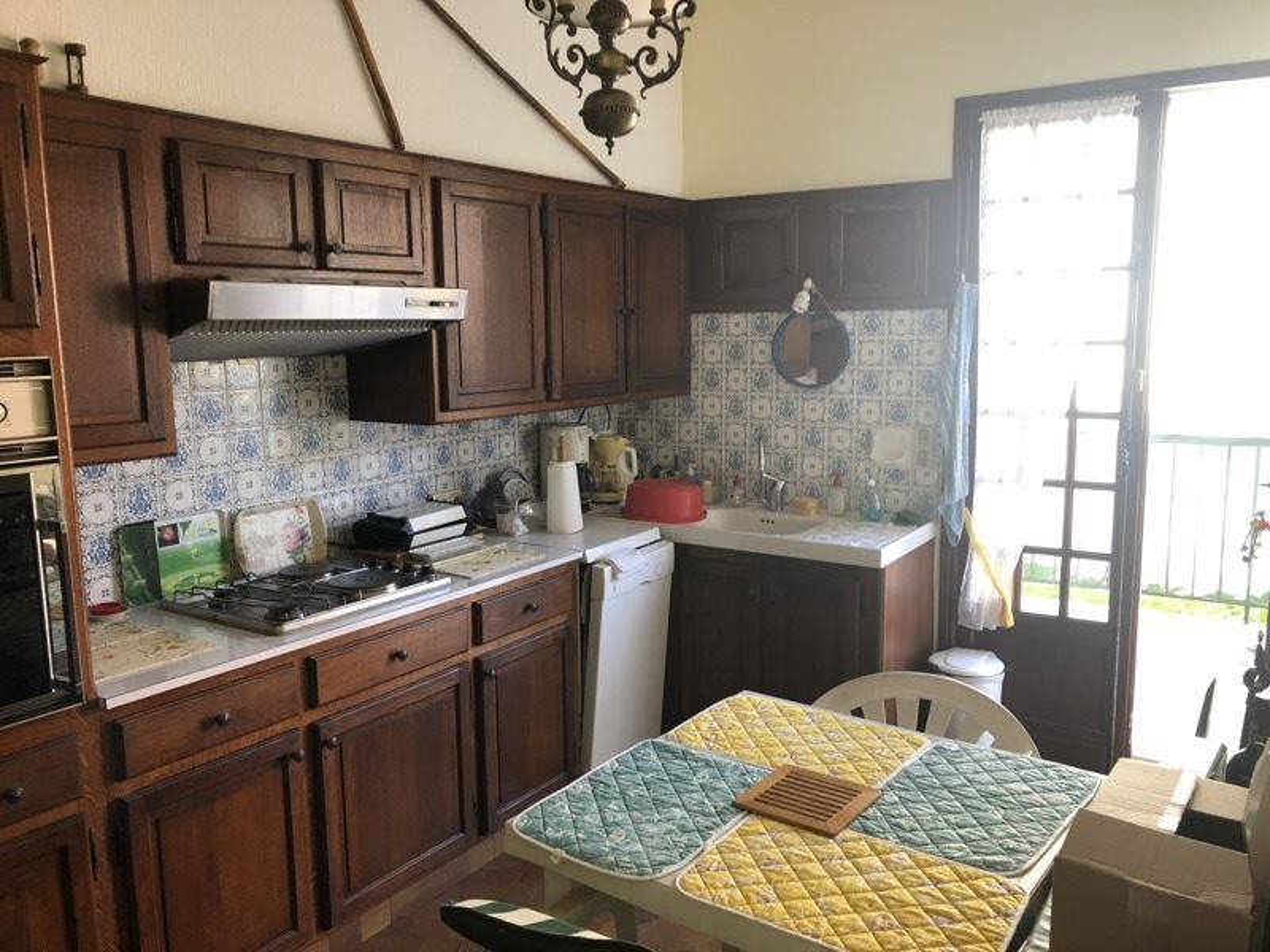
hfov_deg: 63.4
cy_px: 476
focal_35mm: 28
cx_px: 635
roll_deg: +0.9
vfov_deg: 49.7
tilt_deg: -9.1
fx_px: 1027
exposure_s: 1/24
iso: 32
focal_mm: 4
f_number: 1.8
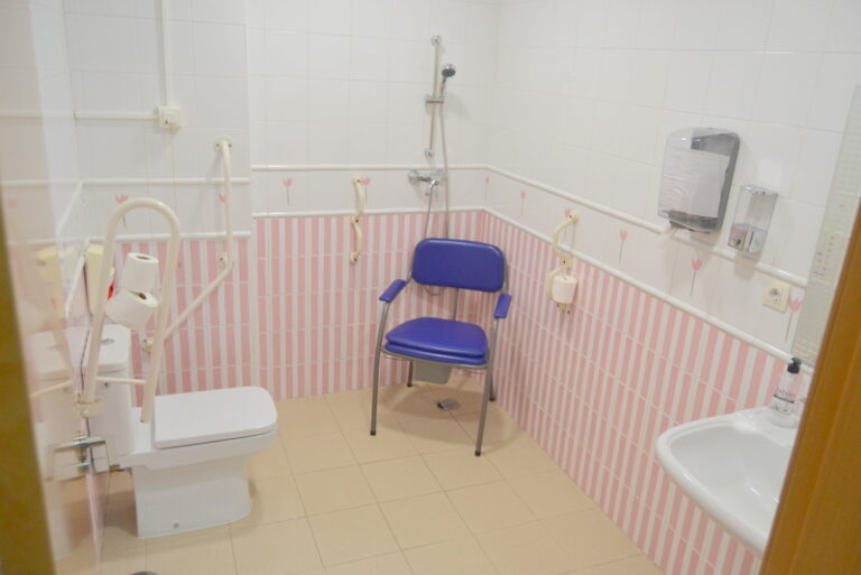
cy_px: 288
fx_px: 646
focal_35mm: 27
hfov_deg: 67.4
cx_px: 430
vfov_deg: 48.0
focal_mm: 18
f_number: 4.5
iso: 400
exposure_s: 1/80
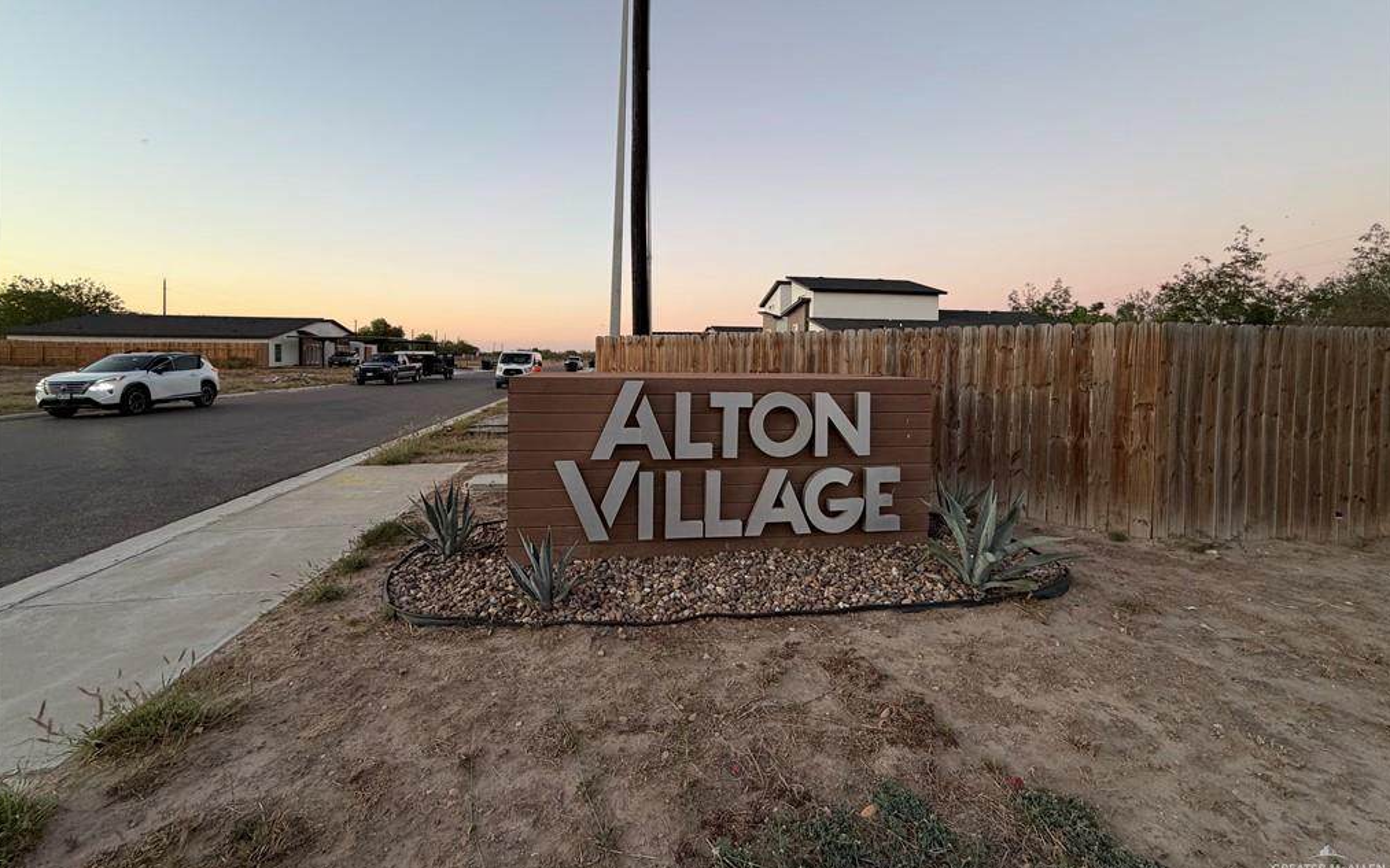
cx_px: 694
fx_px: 568
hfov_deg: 101.5
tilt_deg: -1.1
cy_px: 372
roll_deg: +0.7
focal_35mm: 15
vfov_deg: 74.4
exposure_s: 1/121
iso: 160
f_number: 2.2
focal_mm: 2.22
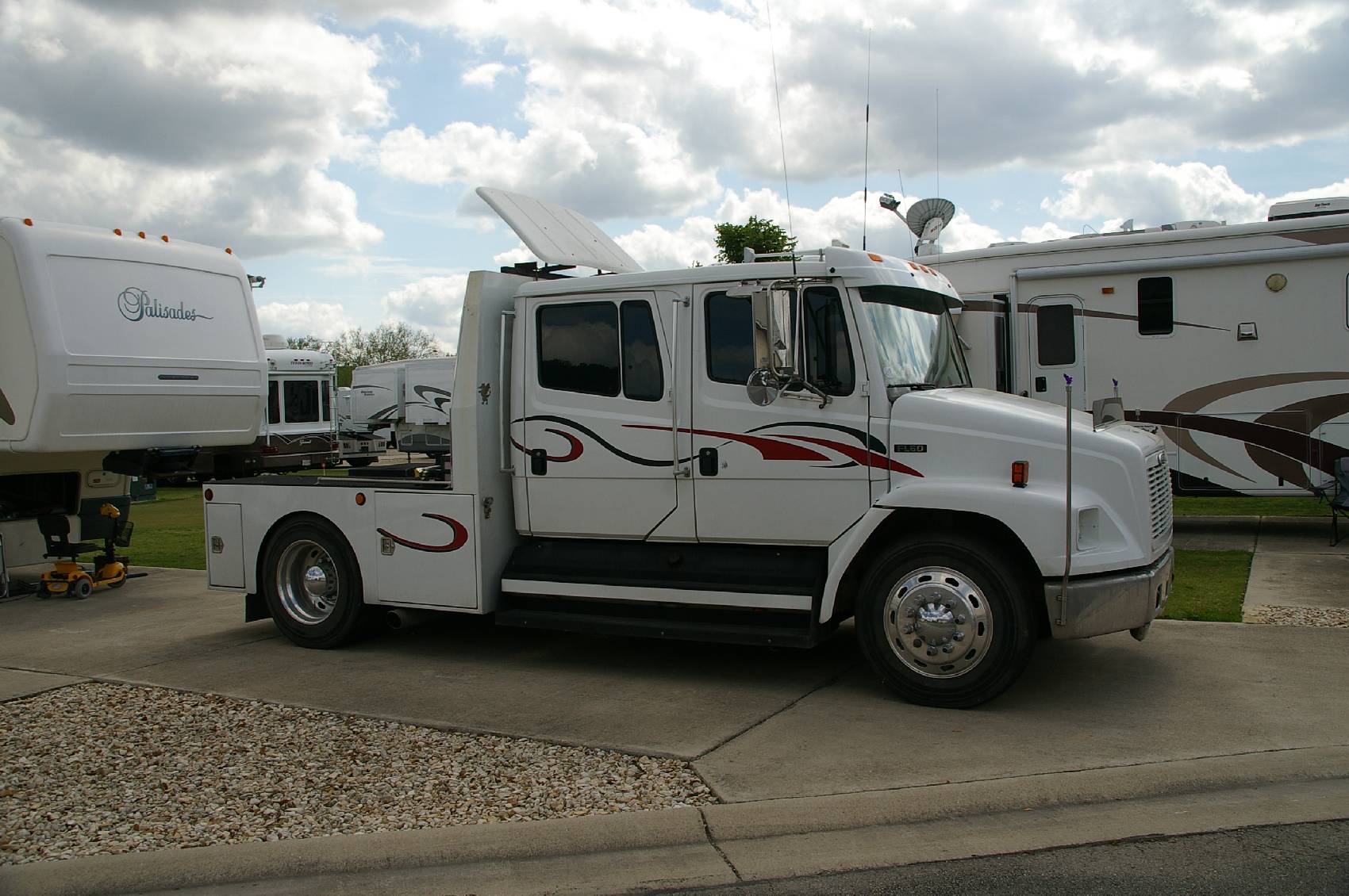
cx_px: 674
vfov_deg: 20.1
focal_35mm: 68
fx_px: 2527
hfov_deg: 29.9
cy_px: 448
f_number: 8
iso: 200
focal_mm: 45
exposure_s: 1/250
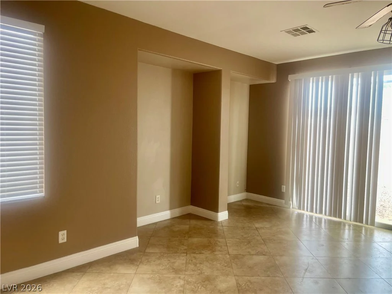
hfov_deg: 69.4
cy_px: 147
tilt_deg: -4.5
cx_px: 196
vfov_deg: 54.9
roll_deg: -1.7
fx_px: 283
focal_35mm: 25
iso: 125
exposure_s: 1/121
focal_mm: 5.1
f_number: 1.6
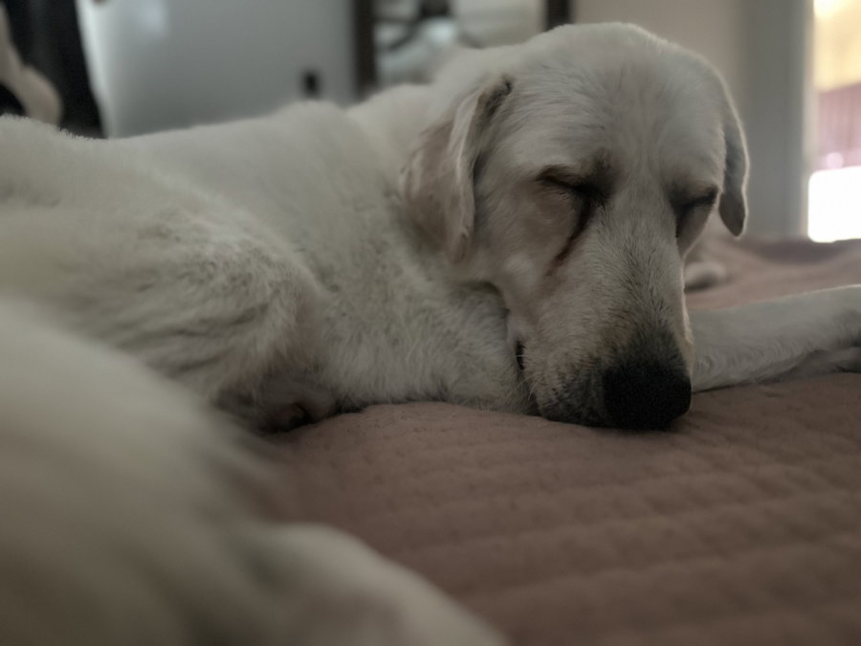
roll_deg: +3.1
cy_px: 323
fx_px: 597
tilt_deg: -7.9
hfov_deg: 71.6
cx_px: 430
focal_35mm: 24
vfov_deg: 56.8
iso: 1600
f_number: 1.78
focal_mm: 6.86
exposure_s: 1/24
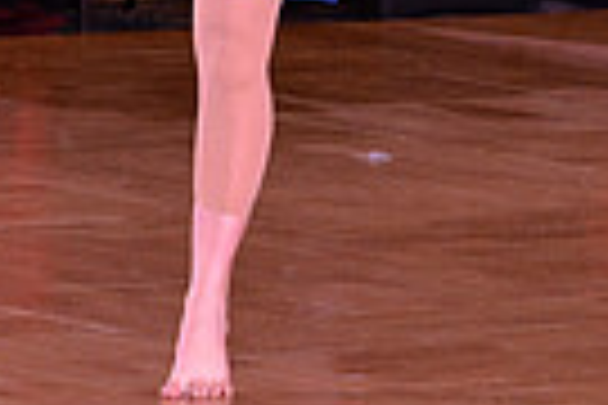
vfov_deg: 2.7
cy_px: -349
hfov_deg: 4.0
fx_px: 8697
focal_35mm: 515
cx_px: 486
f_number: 6.3
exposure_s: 1/250
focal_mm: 120
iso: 2000
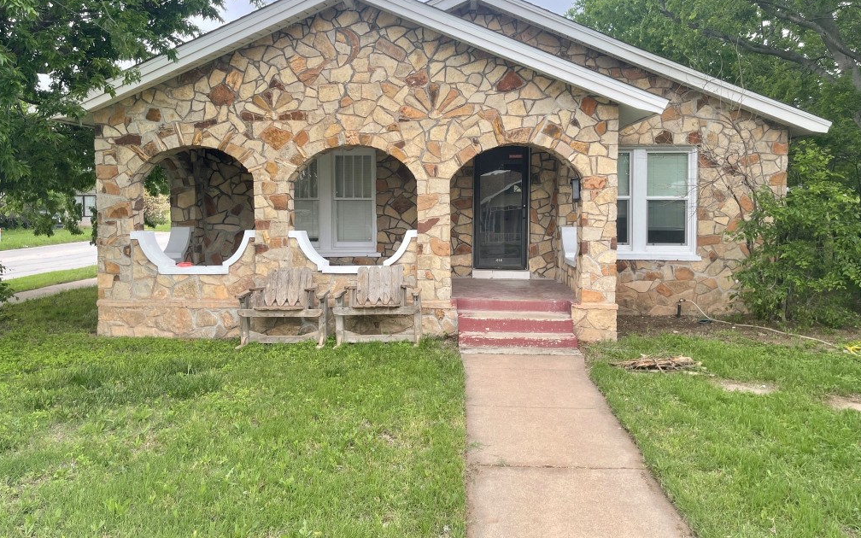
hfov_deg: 66.5
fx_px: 657
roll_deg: +0.4
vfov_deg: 44.4
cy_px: 224
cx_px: 434
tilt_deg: -2.5
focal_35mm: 28
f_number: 1.6
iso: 32
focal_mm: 5.1
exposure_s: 1/403
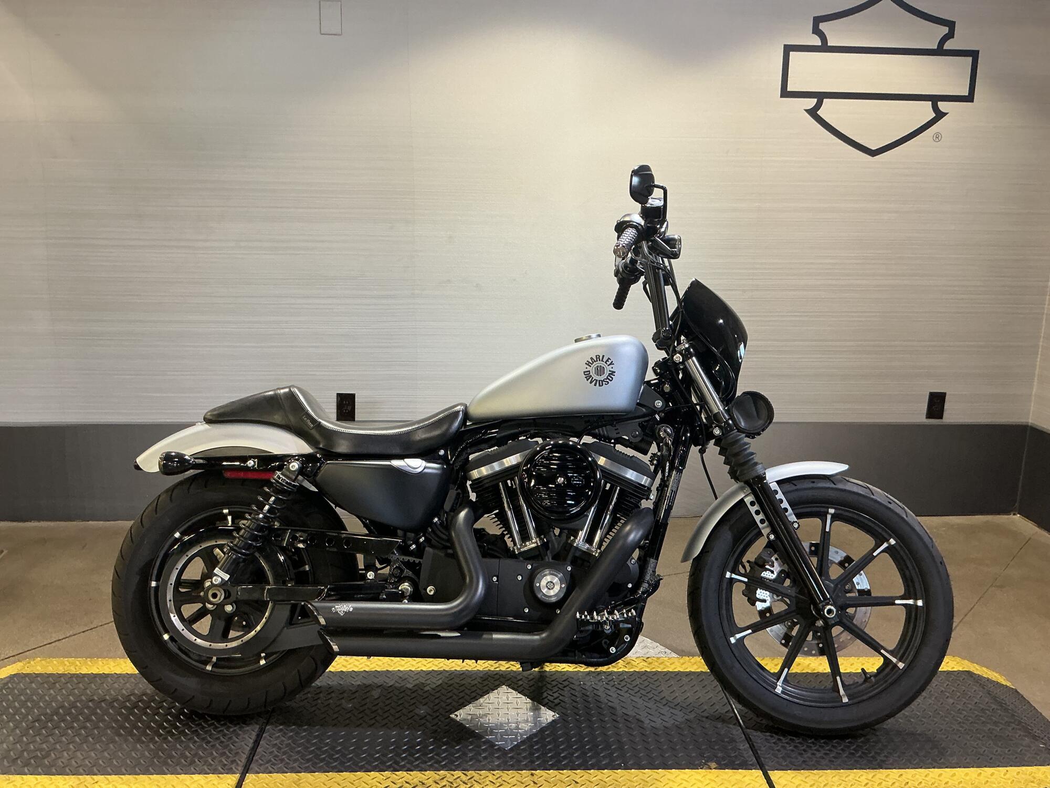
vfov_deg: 48.2
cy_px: 394
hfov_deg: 61.7
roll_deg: -1.5
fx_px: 880
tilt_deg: -13.2
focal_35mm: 29
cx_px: 525
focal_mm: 3
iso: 80
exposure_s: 1/60
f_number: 1.8
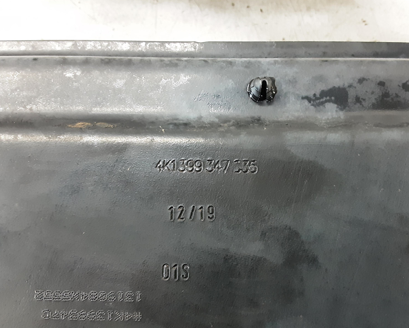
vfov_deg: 50.0
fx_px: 351
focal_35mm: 29
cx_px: 210
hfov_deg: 60.4
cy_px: 168
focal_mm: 2.91
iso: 320
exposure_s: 1/25
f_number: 1.9
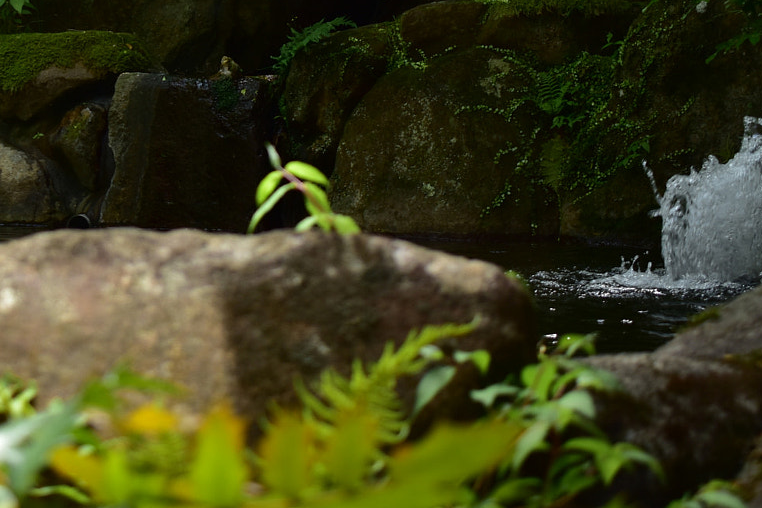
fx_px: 1800
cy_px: 33
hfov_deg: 23.0
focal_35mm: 85
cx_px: 16
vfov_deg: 15.8
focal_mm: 27
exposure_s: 1/160
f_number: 4
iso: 100
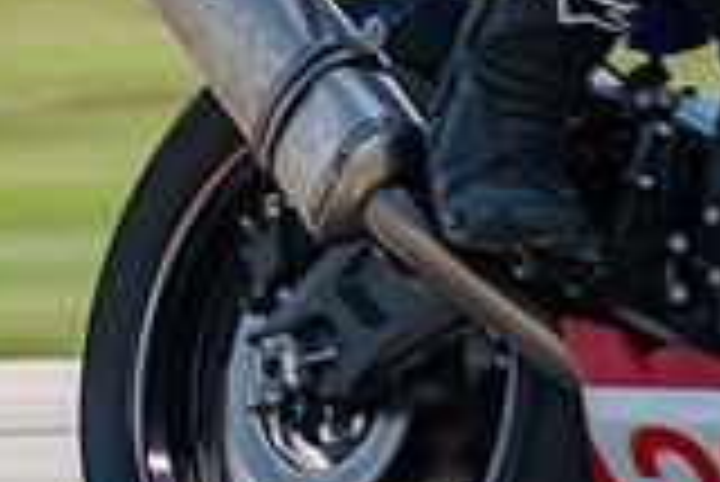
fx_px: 33249
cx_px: 700
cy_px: -164
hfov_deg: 1.2
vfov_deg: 0.8
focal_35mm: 1661
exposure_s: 1/160
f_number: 16
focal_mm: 350
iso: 280
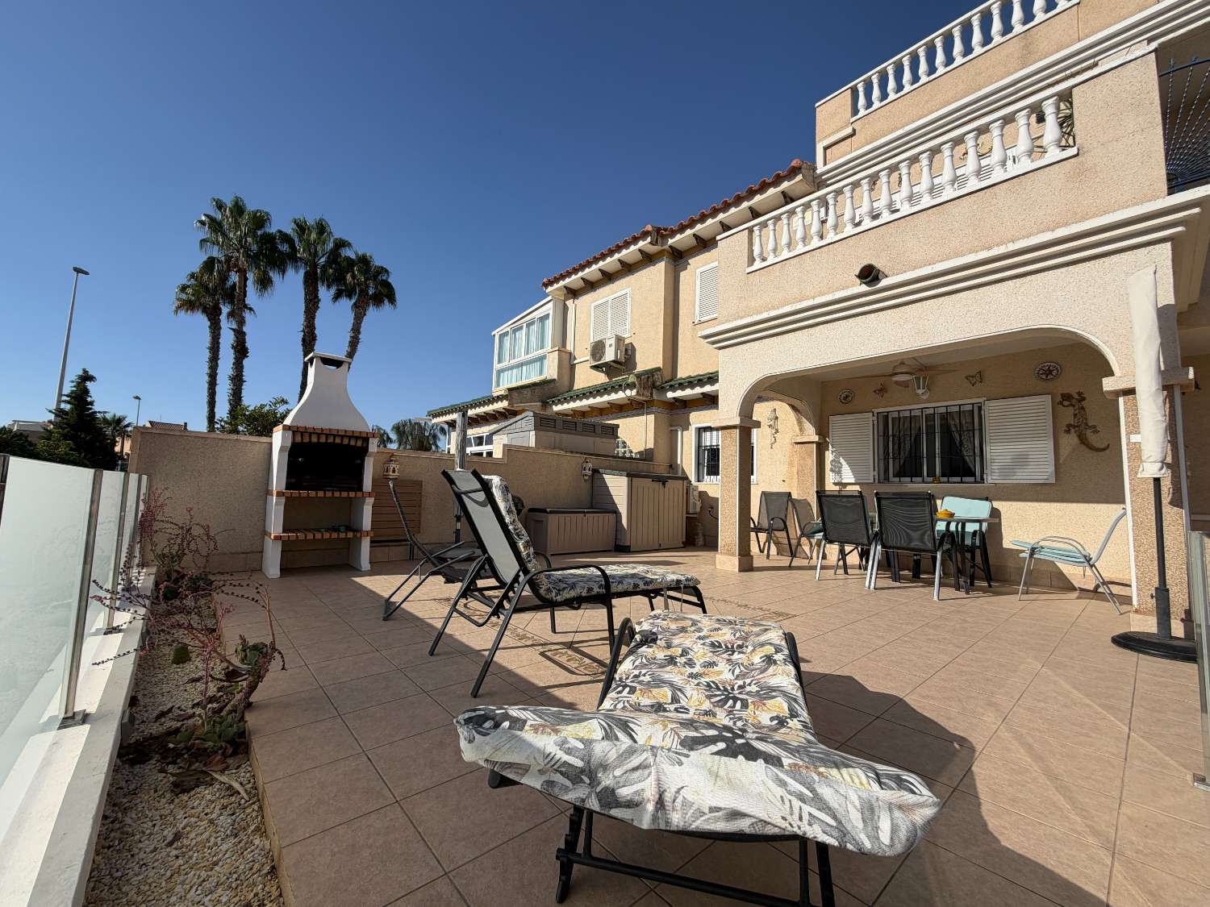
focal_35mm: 14
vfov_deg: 85.7
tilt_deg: +6.2
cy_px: 454
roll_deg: -2.2
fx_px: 489
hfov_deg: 102.1
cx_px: 605
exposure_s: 1/1399
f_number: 2.2
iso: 20
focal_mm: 2.22
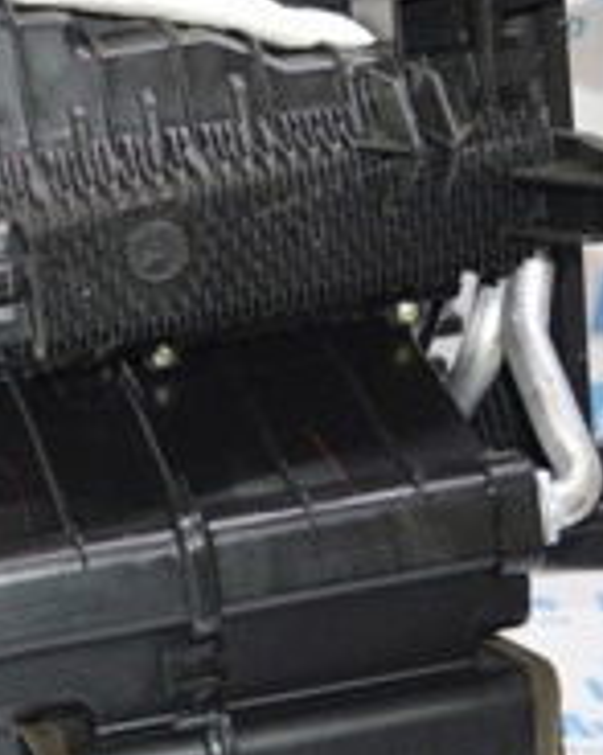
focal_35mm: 98
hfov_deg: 14.8
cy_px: 367
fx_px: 2188
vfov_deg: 19.6
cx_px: -238
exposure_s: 1/60
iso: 450
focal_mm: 20
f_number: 3.8
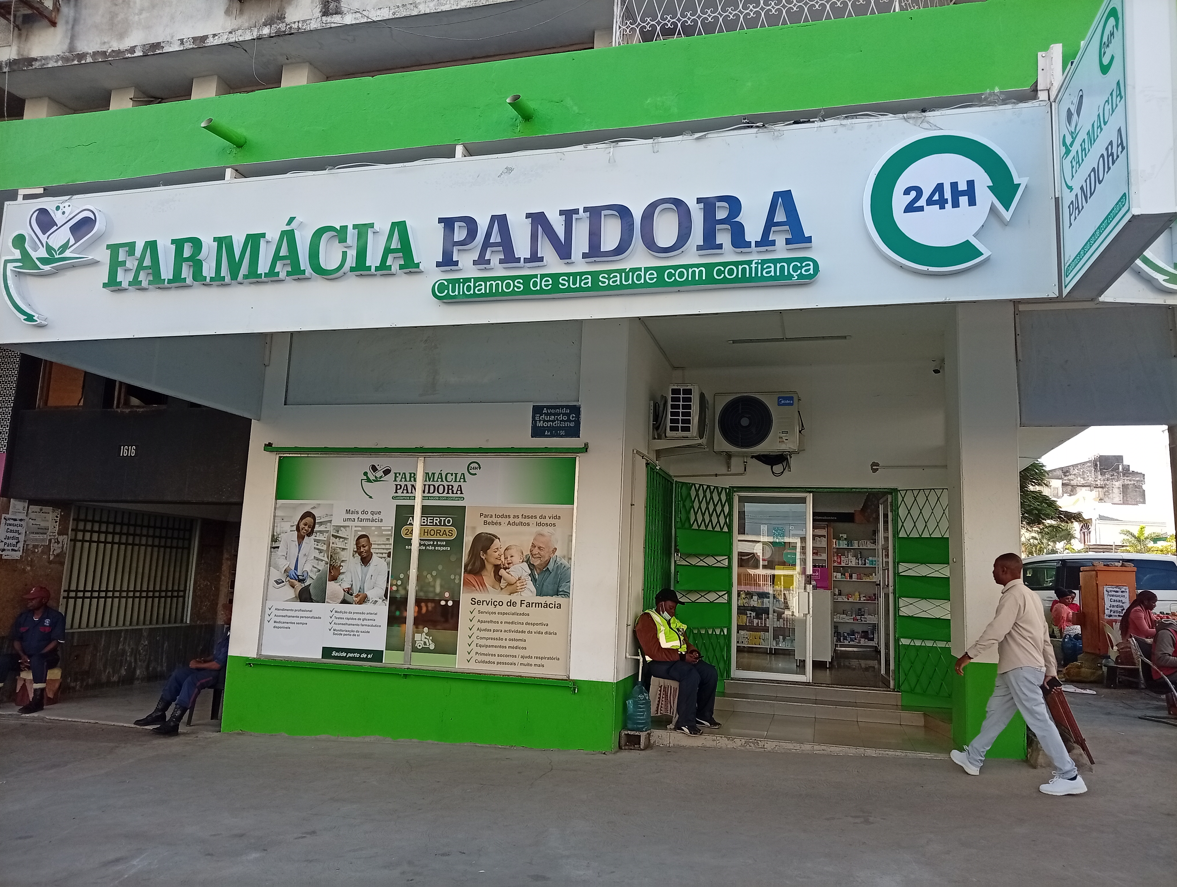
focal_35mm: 26
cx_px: 588
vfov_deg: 53.2
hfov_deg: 67.2
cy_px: 444
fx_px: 885
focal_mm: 4.15
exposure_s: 1/246
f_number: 1.8
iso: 51
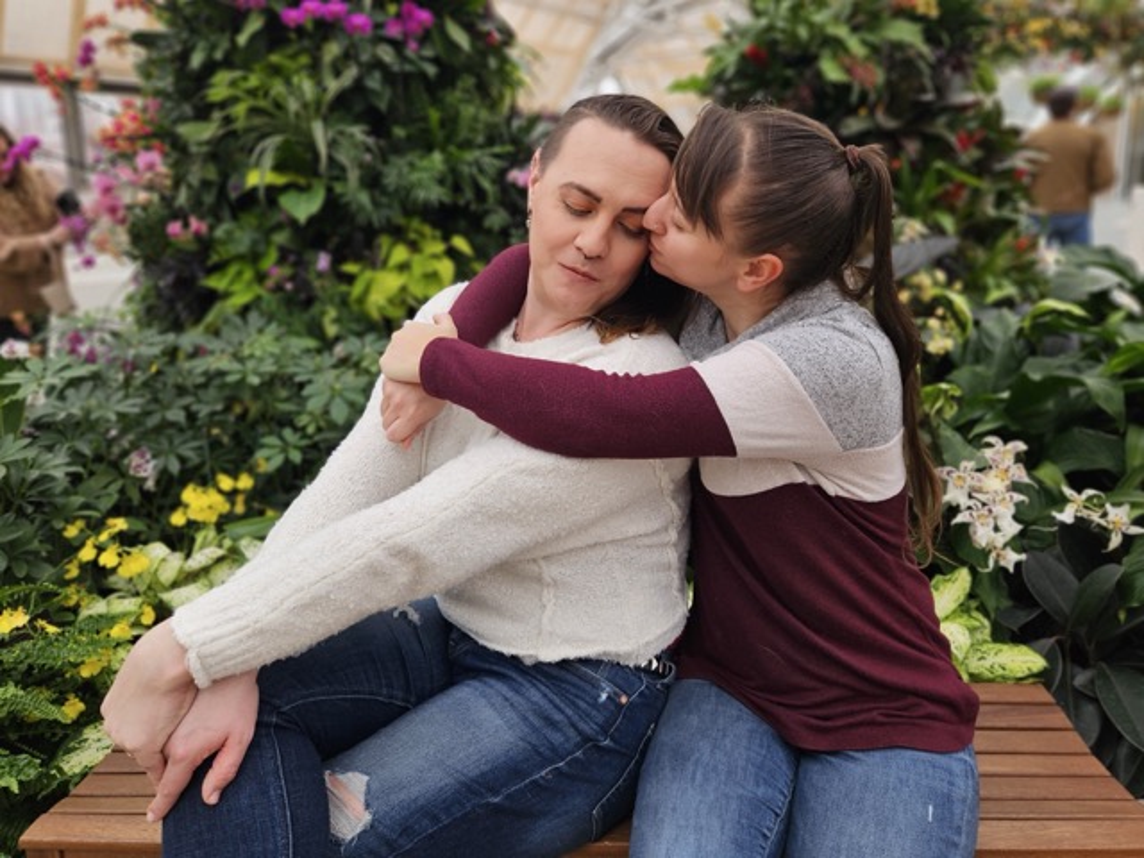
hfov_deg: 73.9
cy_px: 429
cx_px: 572
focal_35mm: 23
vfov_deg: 58.9
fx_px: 760
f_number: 1.8
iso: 50
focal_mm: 5.4
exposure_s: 1/120
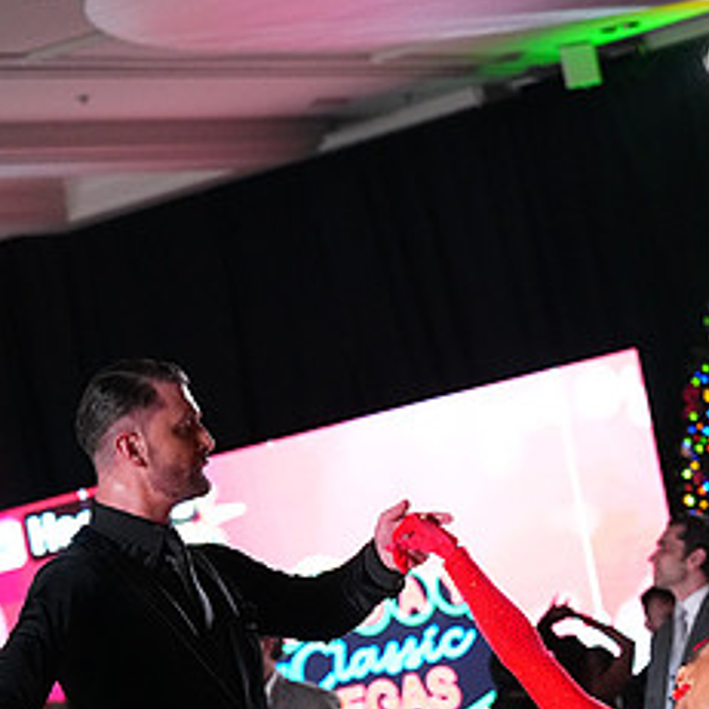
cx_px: 517
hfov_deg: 8.2
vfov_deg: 8.1
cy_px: 853
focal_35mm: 213
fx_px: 4936
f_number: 4.5
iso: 6400
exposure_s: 1/400
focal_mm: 100
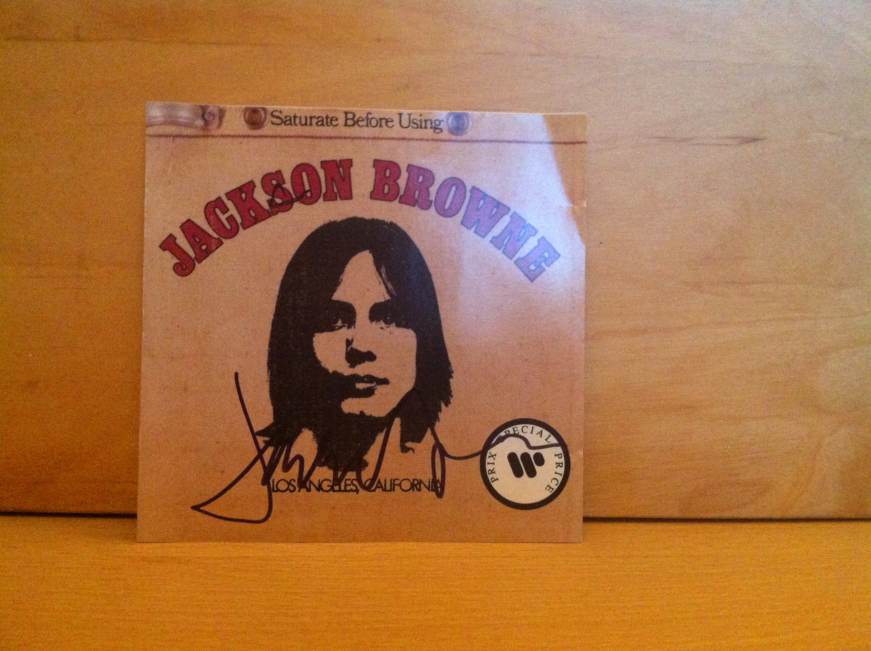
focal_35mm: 35
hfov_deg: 52.7
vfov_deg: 40.6
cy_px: 326
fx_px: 879
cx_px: 436
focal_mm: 3.85
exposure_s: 1/15
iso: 640
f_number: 2.8
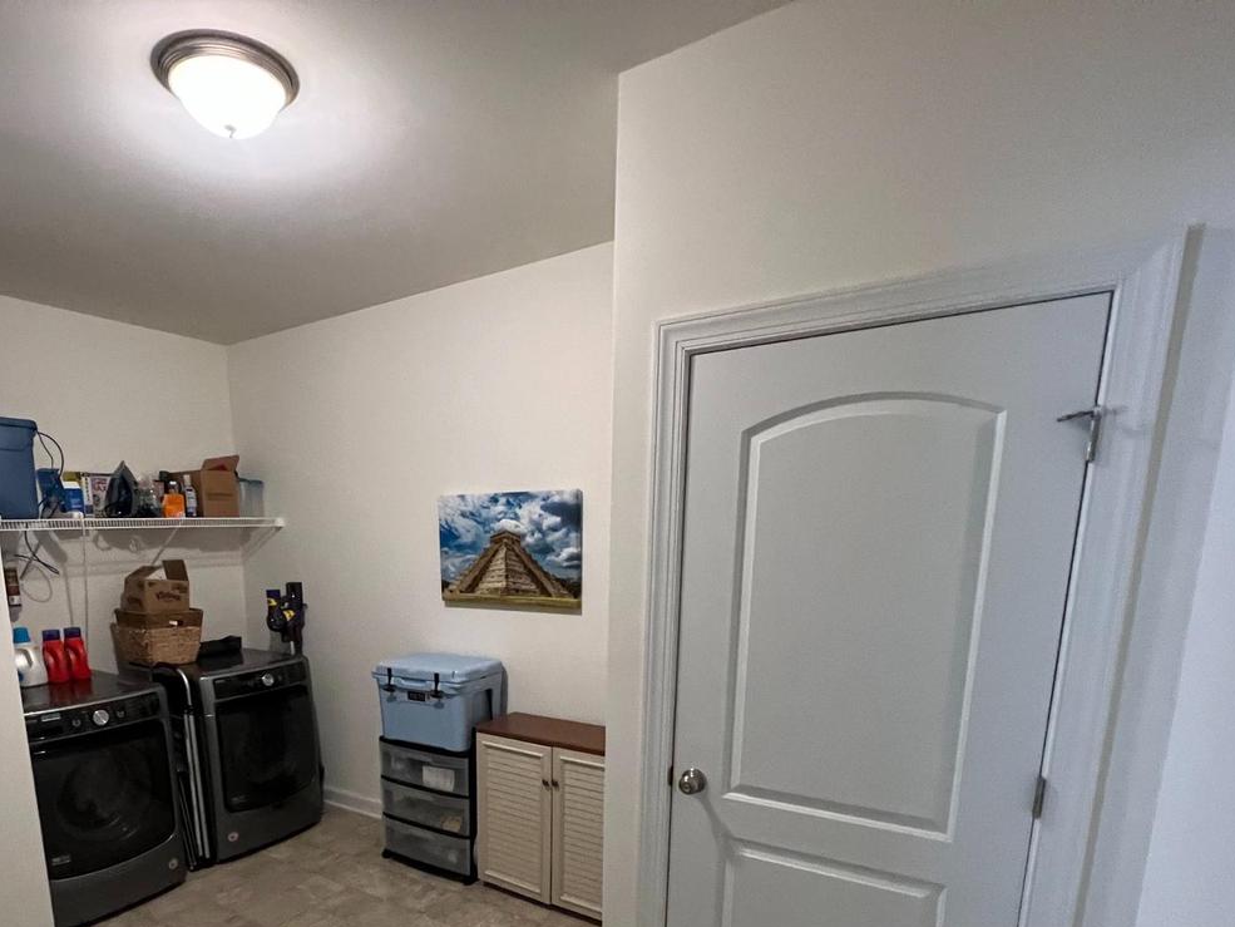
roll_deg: +1.0
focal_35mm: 19
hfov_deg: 83.4
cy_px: 676
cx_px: 480
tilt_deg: -11.9
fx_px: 678
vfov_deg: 65.2
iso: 800
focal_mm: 1.57
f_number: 1.8
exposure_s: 1/60
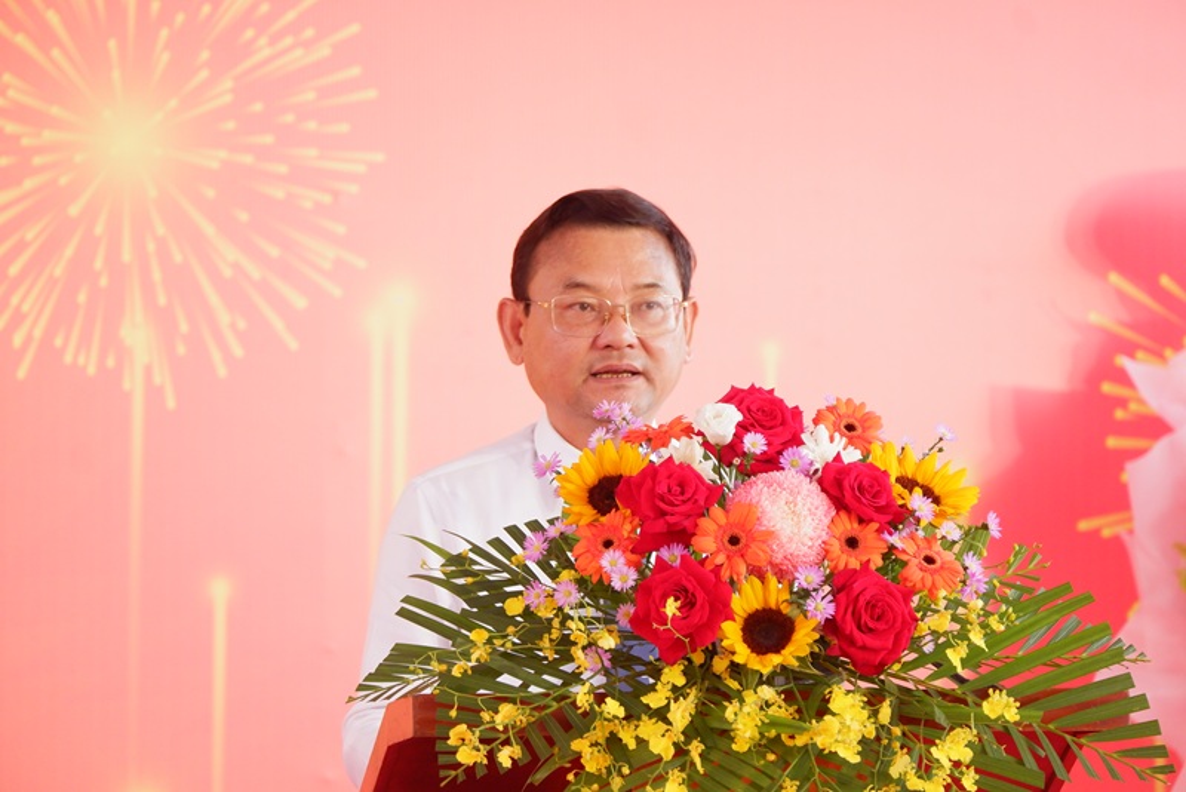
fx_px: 8469
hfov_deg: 8.0
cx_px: 593
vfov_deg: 5.4
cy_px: 396
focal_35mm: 257
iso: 1600
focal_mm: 171.6
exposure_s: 1/250
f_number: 6.4
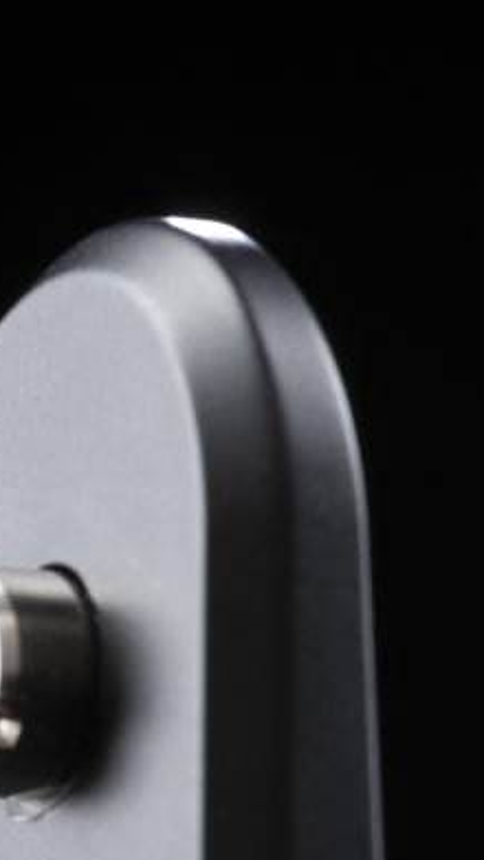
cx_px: 689
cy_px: 963
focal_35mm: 540
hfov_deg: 2.2
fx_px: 12318
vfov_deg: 4.0
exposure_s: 1/100
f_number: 11
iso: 100
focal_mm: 105
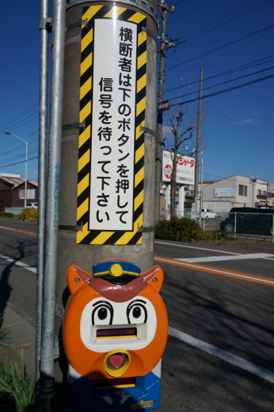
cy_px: 206
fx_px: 343
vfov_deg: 62.0
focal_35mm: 30
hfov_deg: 43.5
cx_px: 137
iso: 100
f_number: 9
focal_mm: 20
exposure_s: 1/640
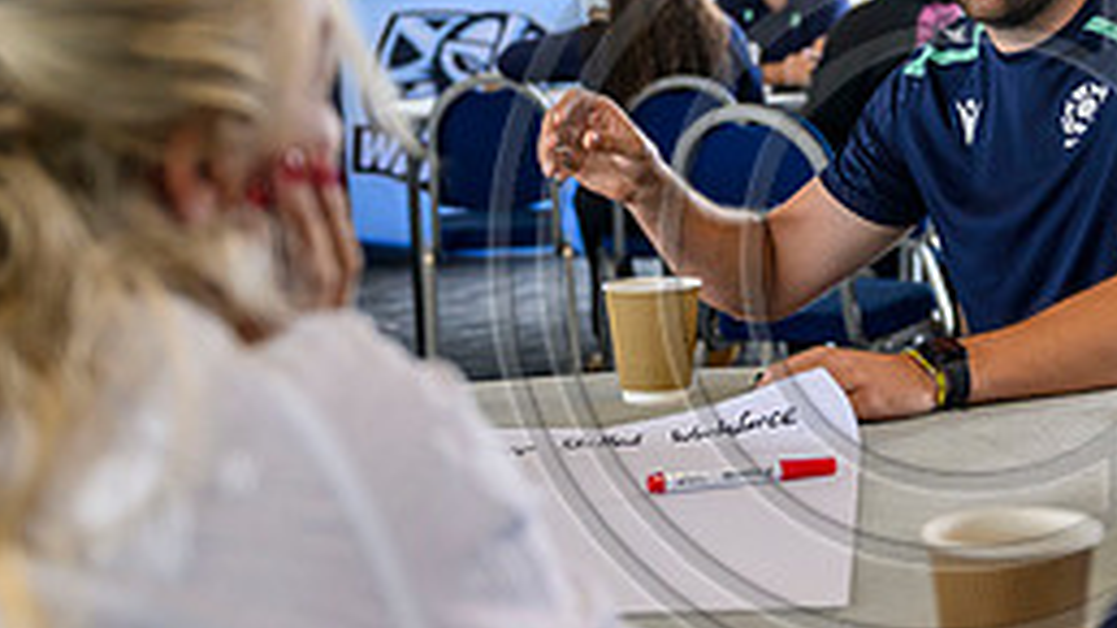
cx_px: 935
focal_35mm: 87
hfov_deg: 24.0
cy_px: 253
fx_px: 2576
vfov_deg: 13.9
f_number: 3.2
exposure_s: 1/400
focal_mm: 37
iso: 2000
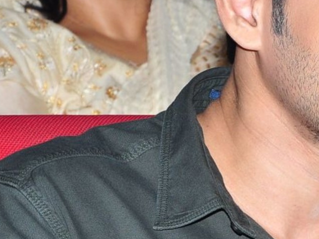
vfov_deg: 3.6
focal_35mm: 408
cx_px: 453
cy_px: 168
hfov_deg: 4.8
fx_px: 3758
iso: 400
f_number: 10
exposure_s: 1/125
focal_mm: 80
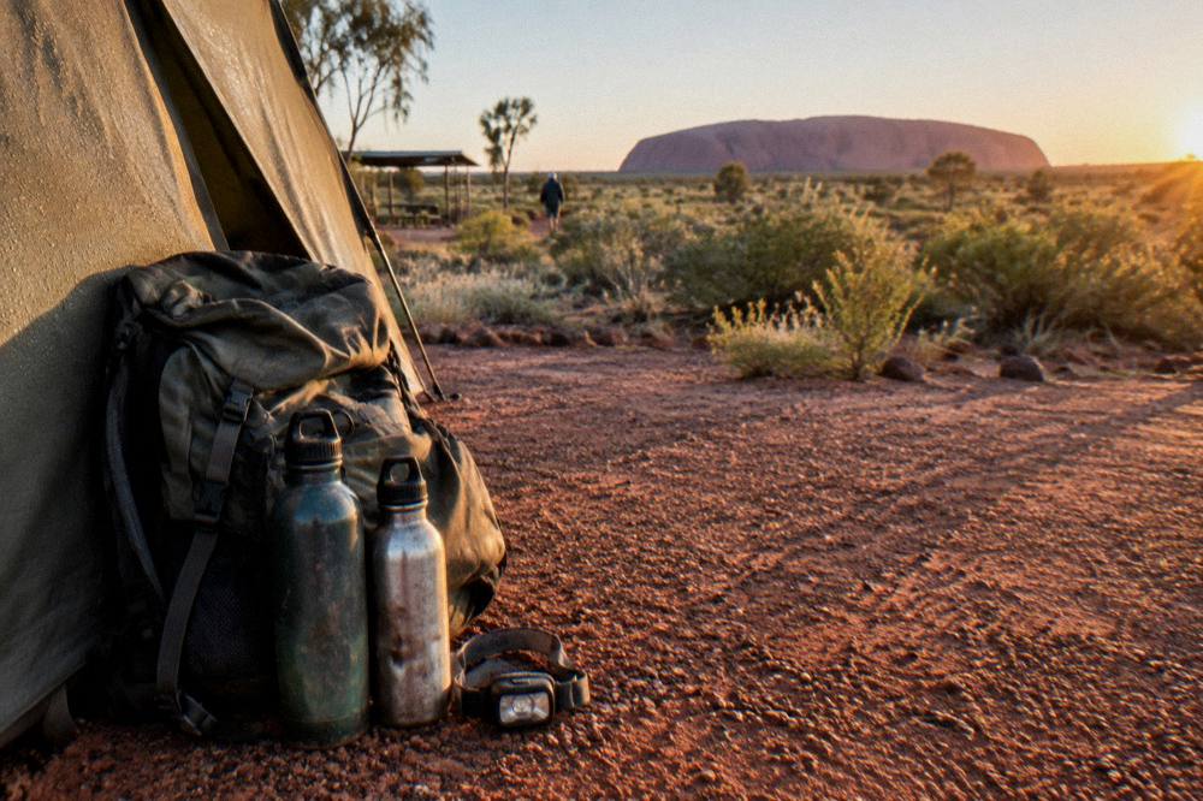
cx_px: 602
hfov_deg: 41.9
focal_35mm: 47
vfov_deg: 28.6
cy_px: 400
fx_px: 1570
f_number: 8
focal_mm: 47
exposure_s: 1/320
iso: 320
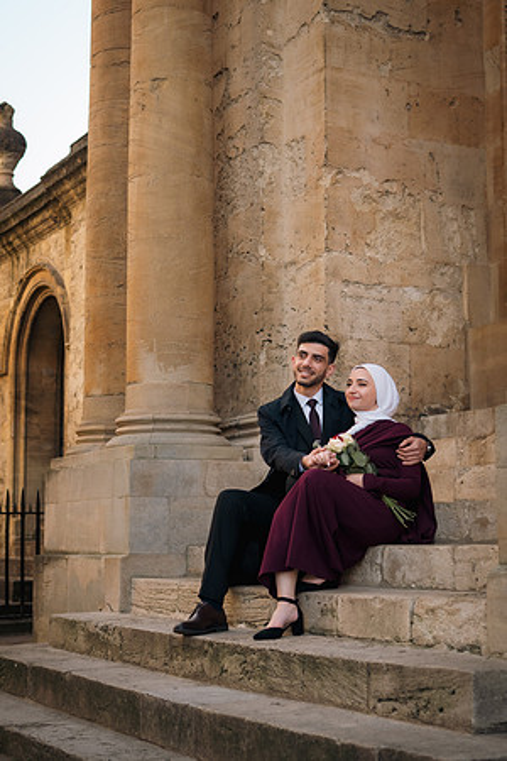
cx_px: 254
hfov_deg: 22.6
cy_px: 380
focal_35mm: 60
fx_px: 1267
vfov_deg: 33.4
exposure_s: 1/640
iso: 200
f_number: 2.8
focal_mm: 40
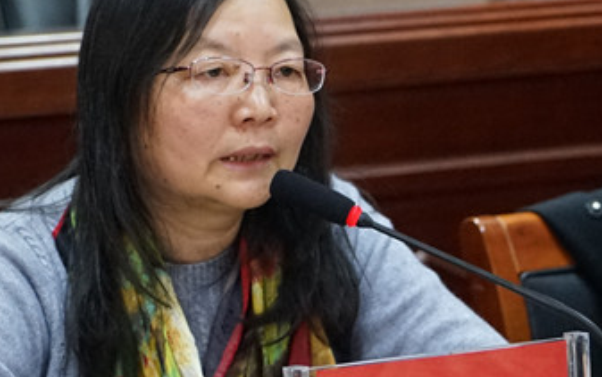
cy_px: 188
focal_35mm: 110
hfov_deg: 18.9
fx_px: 1806
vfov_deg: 11.9
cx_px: 188
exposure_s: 1/80
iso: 4000
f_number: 4
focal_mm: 70
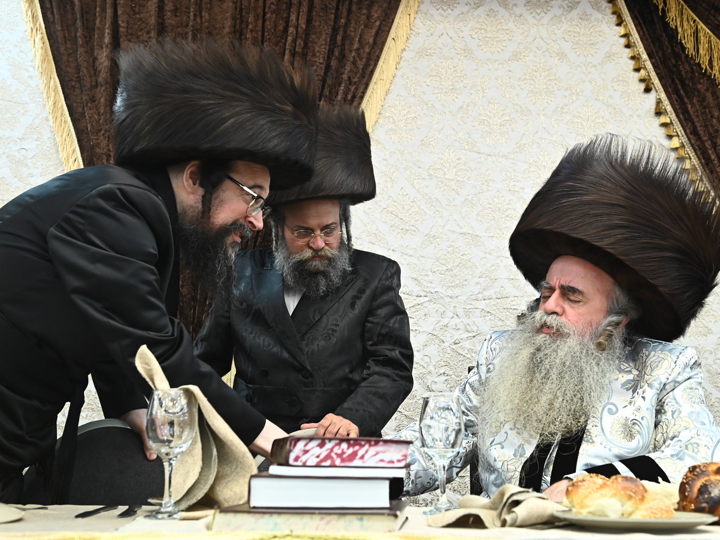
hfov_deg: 42.9
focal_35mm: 44
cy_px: 274
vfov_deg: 32.9
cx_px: 382
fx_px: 915
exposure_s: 1/125
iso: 2000
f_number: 5.6
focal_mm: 40
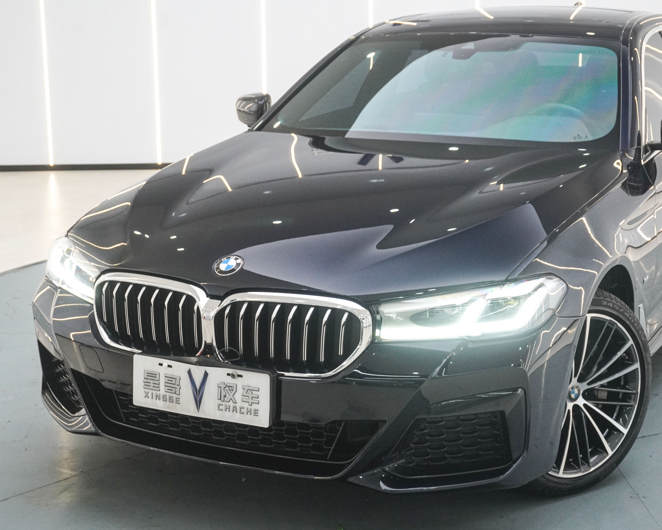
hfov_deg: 31.7
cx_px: 325
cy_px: 266
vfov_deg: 25.6
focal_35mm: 60
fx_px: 1167
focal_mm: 35
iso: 2000
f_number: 6.3
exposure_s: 1/80
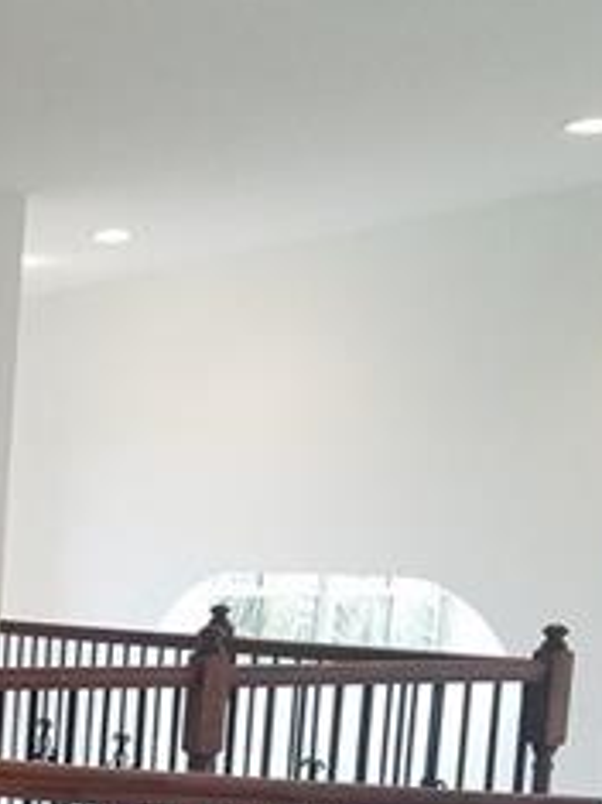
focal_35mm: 85
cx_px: -339
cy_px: 910
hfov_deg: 15.8
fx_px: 1973
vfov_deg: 21.7
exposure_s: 1/60
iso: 160
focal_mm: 4.2
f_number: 1.7
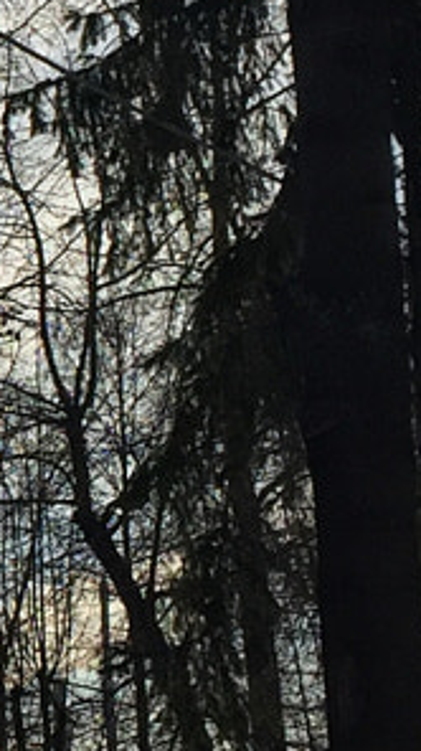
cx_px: -766
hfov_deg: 6.5
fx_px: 3401
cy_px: 414
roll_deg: +1.3
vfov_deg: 12.6
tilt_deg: +8.1
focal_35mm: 171
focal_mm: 4.15
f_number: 2.2
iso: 32
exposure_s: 1/4405
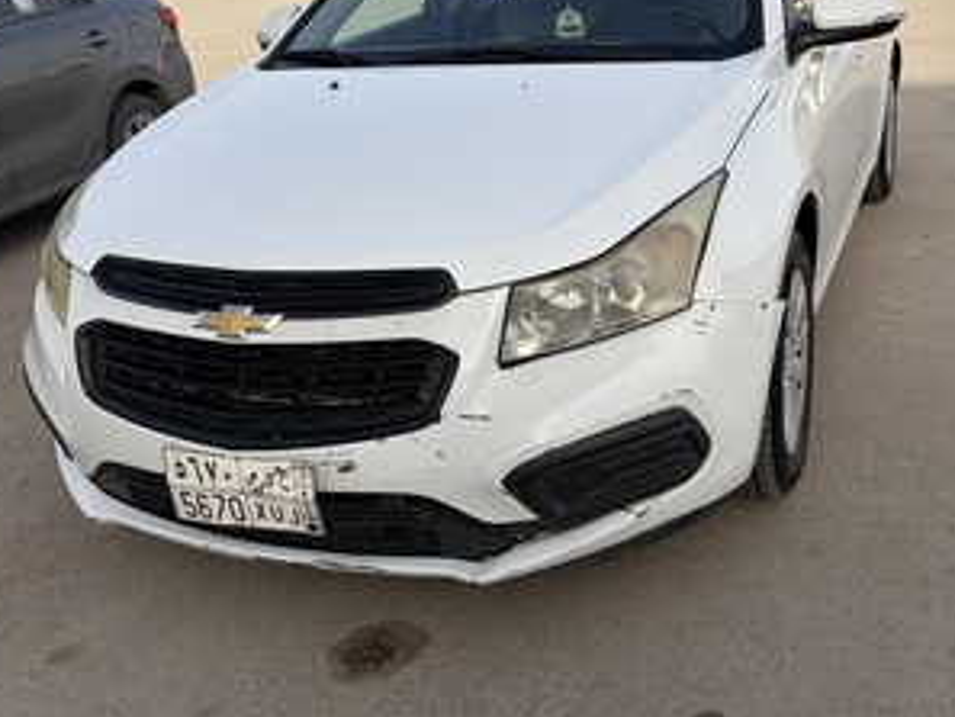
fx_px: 1104
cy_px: 297
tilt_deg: -20.2
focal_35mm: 40
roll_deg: +4.8
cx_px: 584
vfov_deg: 35.9
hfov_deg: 46.5
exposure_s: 1/2075
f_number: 1.6
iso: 50
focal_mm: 5.96
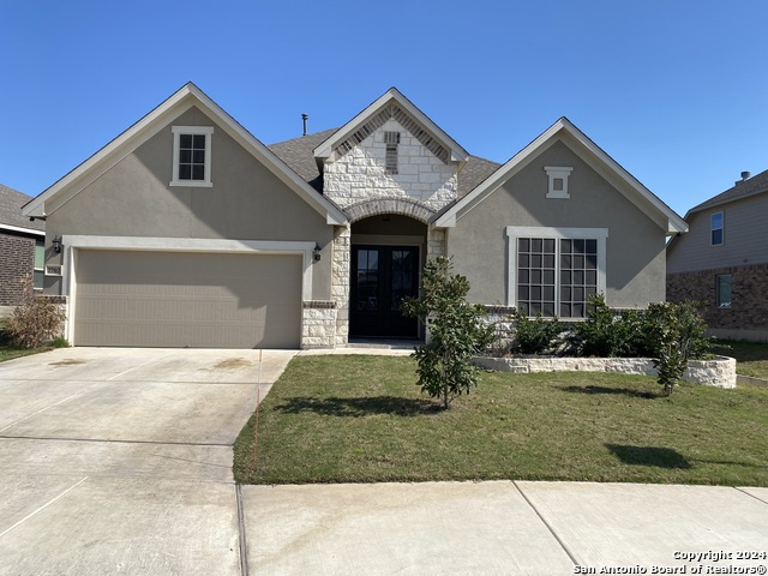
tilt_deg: +1.2
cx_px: 384
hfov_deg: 67.3
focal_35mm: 26
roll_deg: -1.6
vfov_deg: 53.1
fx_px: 577
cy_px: 288
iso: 32
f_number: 1.8
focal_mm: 4.25
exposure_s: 1/3846
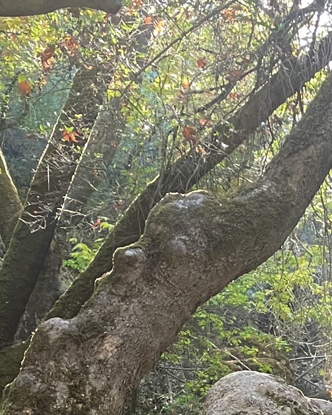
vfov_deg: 16.3
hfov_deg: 13.5
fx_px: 1326
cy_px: 610
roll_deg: +2.6
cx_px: 480
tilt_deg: +0.3
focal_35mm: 108
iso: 125
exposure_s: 1/89
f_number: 1.6
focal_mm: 4.2
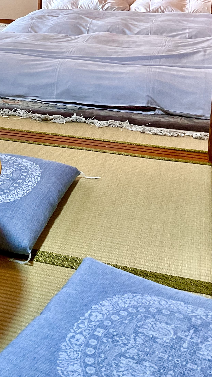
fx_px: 580
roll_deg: -0.7
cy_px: 60
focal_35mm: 58
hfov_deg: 20.2
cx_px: 6
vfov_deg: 34.6
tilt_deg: -11.5
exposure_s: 1/60
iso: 50
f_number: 1.8
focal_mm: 3
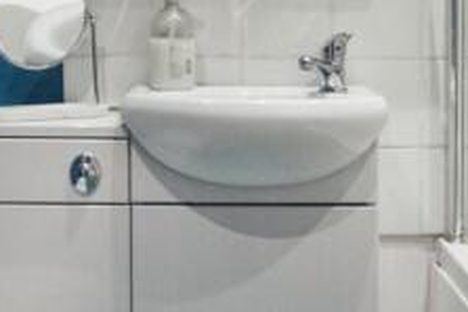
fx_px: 1203
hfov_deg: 22.0
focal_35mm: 92
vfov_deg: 14.8
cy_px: 118
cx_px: 264
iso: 1250
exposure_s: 1/160
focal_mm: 21
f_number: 4
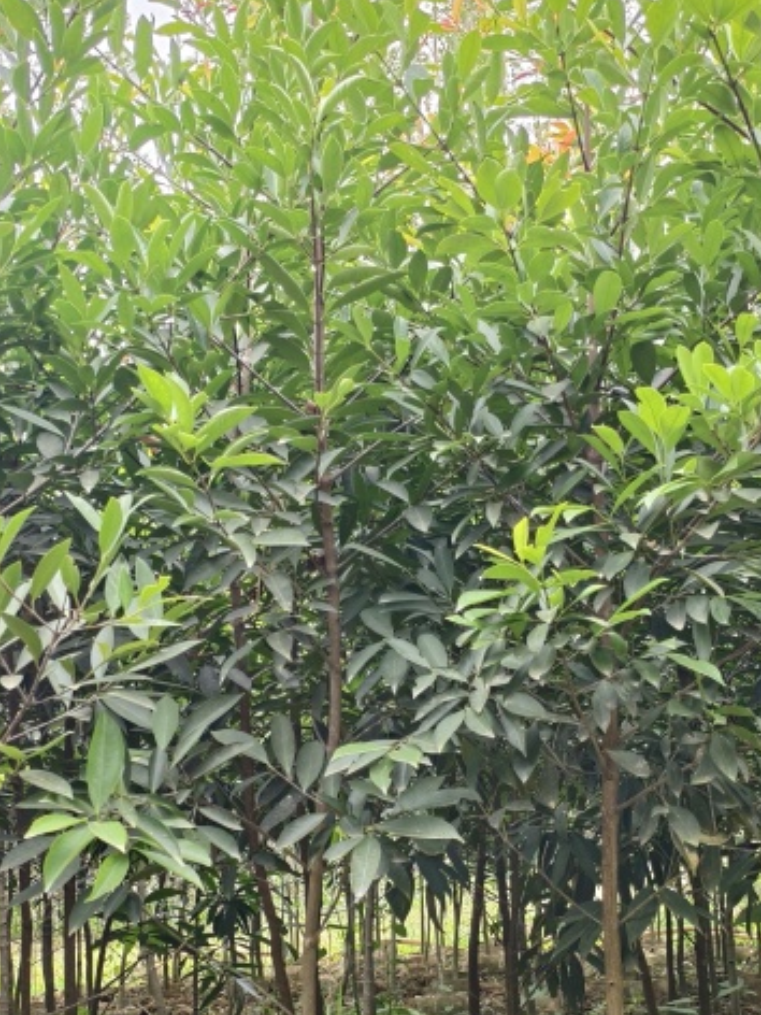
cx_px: 408
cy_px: 745
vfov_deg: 36.1
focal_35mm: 52
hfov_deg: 28.0
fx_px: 1524
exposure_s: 1/100
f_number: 1.57
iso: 200
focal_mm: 5.6
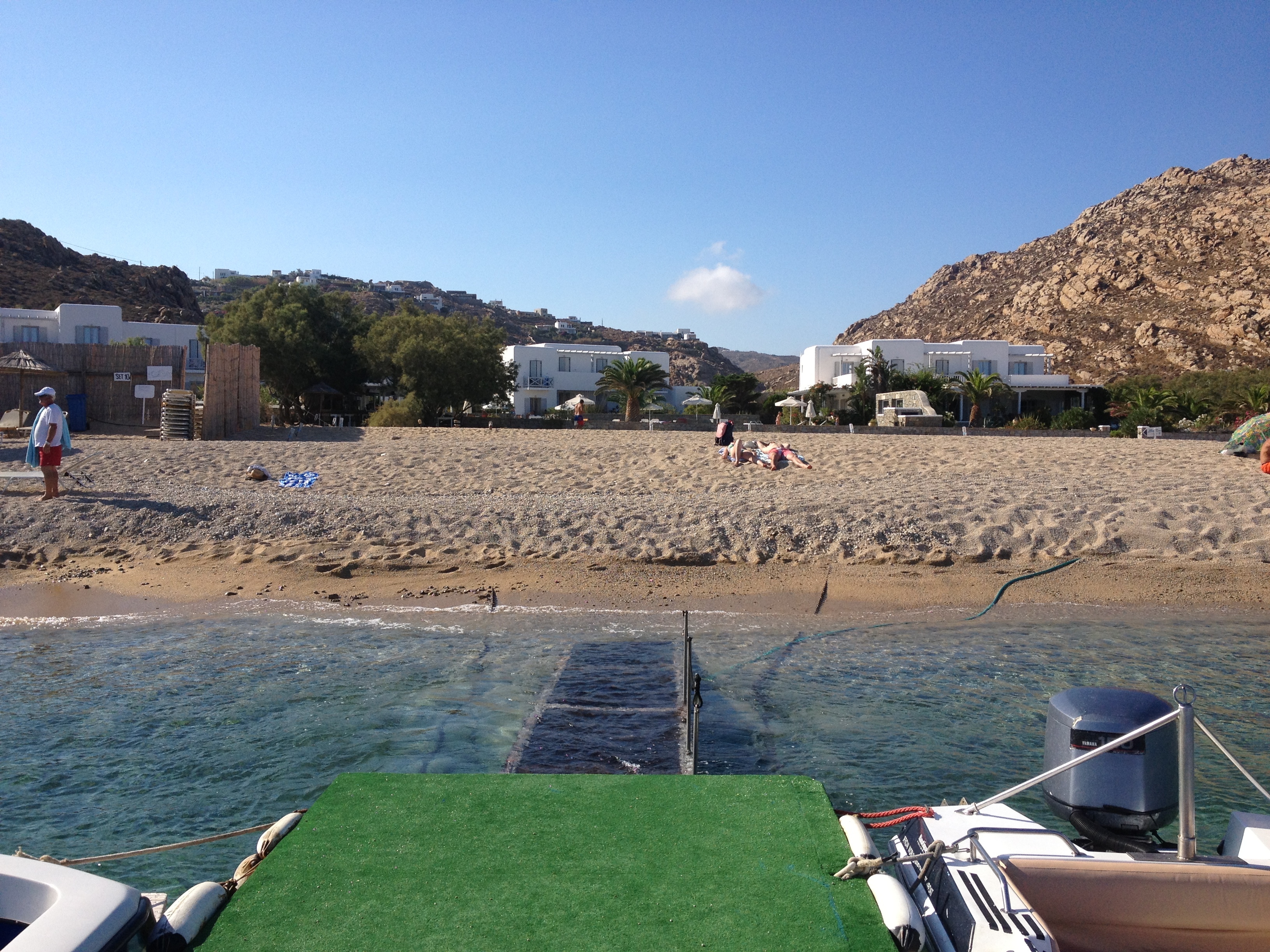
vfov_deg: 40.7
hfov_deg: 52.6
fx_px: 1284
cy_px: 476
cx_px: 635
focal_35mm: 35
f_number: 2.4
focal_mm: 4.28
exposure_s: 1/2045
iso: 50
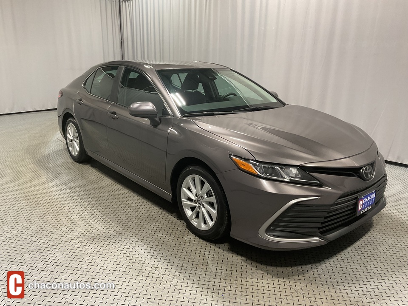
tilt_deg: -13.6
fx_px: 342
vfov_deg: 48.2
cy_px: 153
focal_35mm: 29
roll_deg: -0.5
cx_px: 204
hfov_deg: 61.7
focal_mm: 3
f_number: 1.8
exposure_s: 1/60
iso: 64
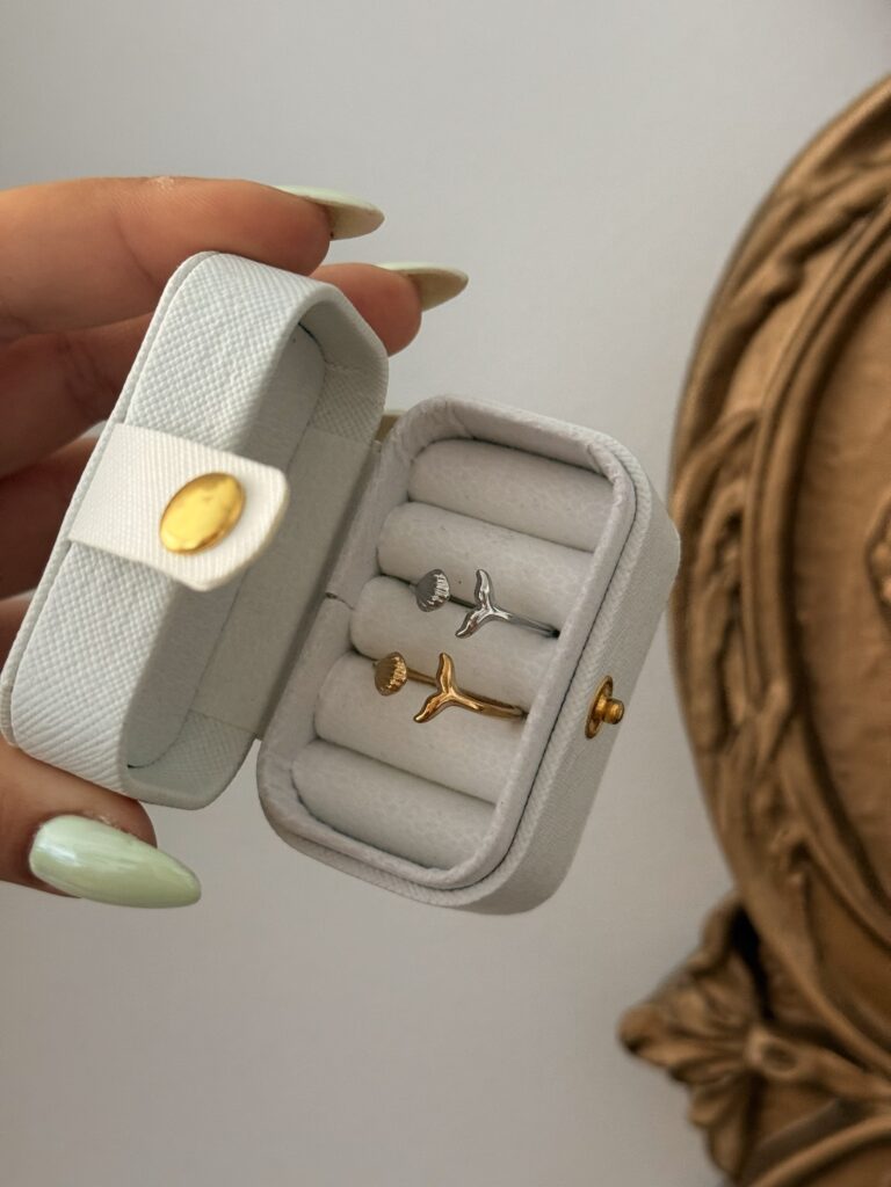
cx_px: 446
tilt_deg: -6.3
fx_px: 1647
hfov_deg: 30.3
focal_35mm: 48
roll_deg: -3.9
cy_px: 594
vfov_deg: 39.7
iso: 250
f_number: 1.78
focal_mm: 6.76
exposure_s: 1/56
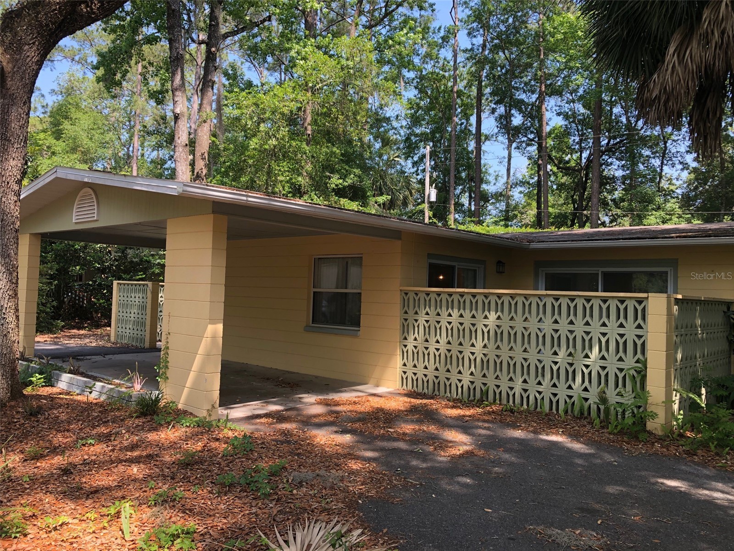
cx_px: 367
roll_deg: -2.3
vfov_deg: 49.7
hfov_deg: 63.4
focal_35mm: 28
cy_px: 276
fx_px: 594
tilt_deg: +1.6
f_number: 1.8
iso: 20
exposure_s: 1/239
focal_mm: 3.99
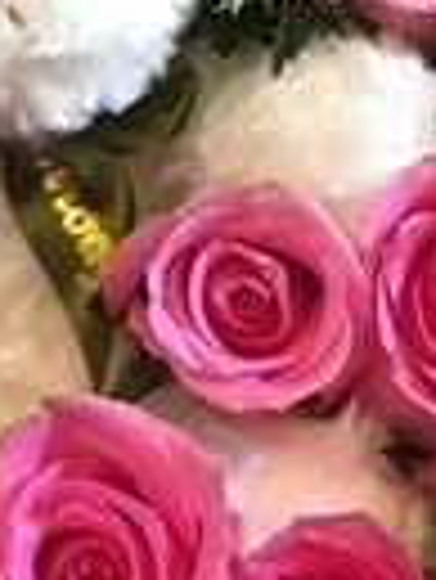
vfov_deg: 17.6
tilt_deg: -45.7
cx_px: -27
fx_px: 1811
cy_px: -49
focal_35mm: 108
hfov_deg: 13.5
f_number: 2.2
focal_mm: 4.15
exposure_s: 1/20
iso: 200
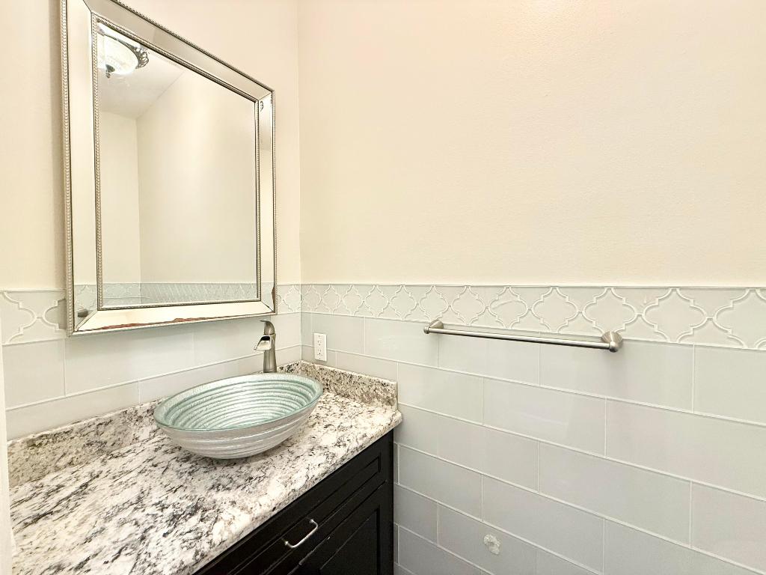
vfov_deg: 85.7
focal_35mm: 14
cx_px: 383
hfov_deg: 102.1
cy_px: 288
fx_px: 310
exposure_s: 1/60
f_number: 2.2
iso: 160
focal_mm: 2.22
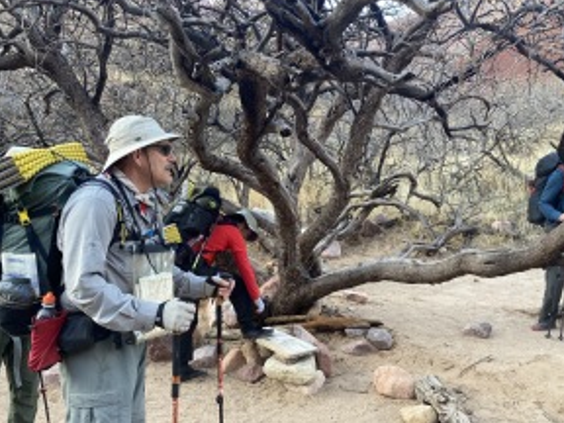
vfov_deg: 42.9
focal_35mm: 33
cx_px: 311
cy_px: 237
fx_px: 538
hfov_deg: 55.2
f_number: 1.8
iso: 64
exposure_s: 1/122
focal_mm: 4.25
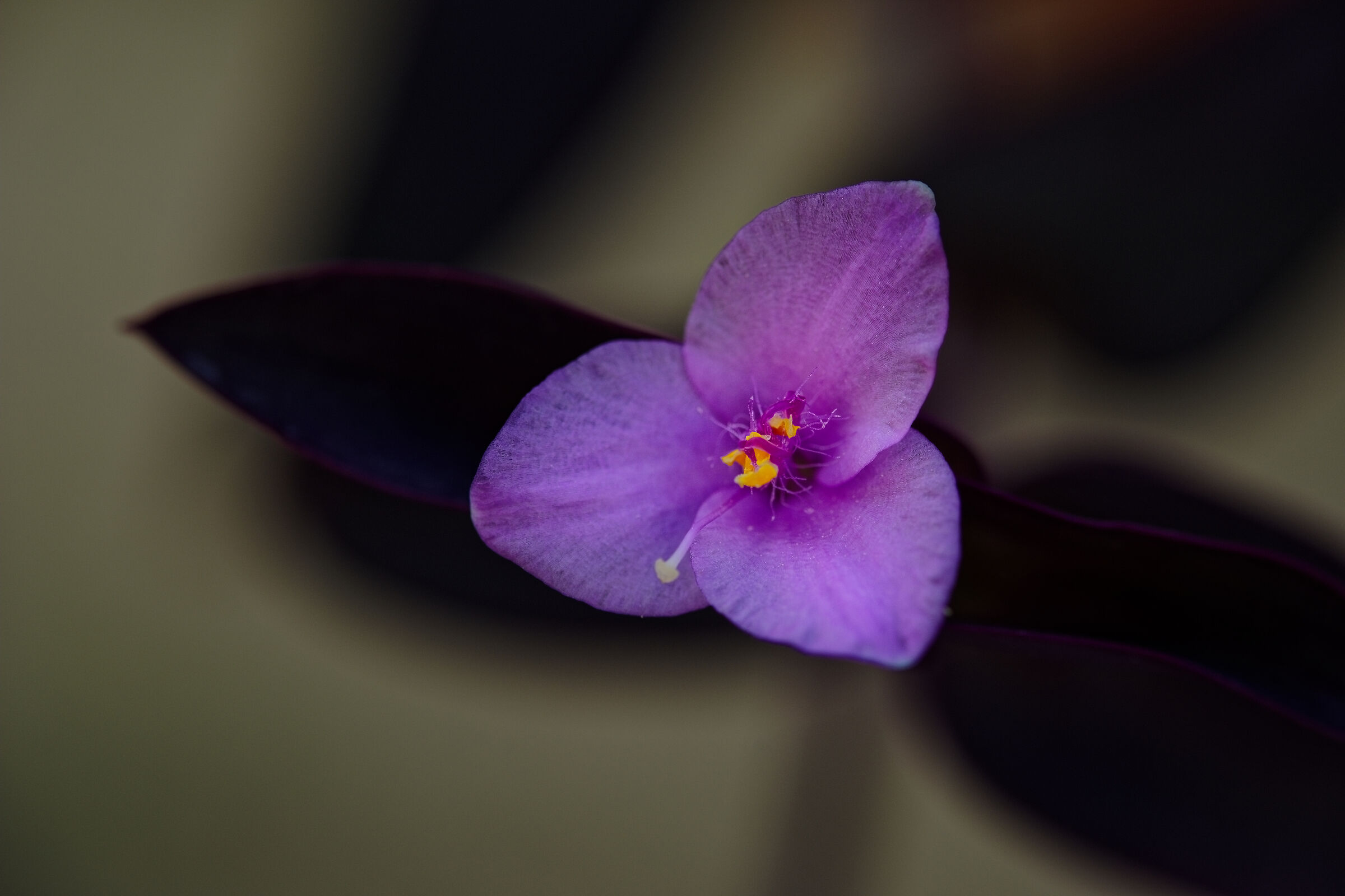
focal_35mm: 90
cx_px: 672
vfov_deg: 15.2
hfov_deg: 22.6
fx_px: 3362
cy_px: 448
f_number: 3.2
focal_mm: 60
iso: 160
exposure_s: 1/240
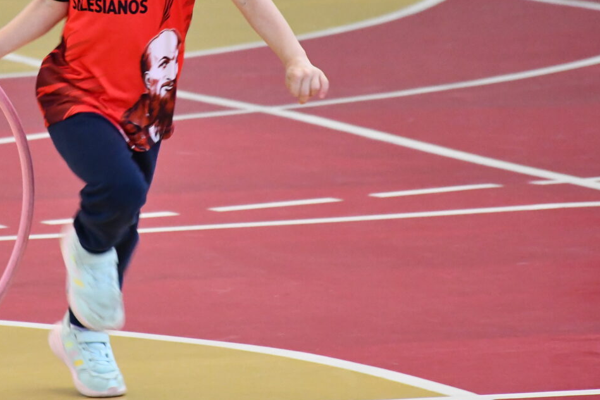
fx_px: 7080
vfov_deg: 3.2
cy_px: 109
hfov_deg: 4.8
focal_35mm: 425
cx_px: 118
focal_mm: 140
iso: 3200
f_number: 5.6
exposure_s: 1/125
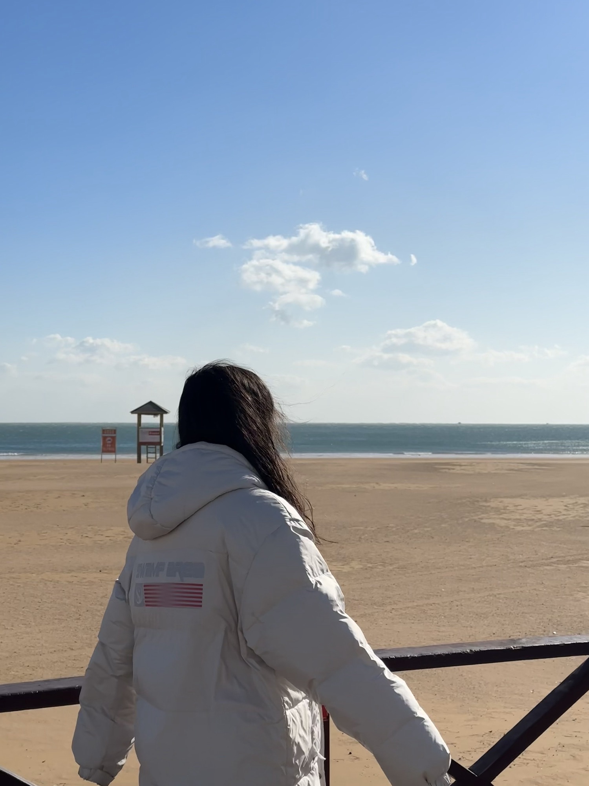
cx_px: 294
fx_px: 1089
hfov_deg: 30.3
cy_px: 393
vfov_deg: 39.7
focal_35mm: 48
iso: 64
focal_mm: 6.86
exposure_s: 1/13699
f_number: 1.78
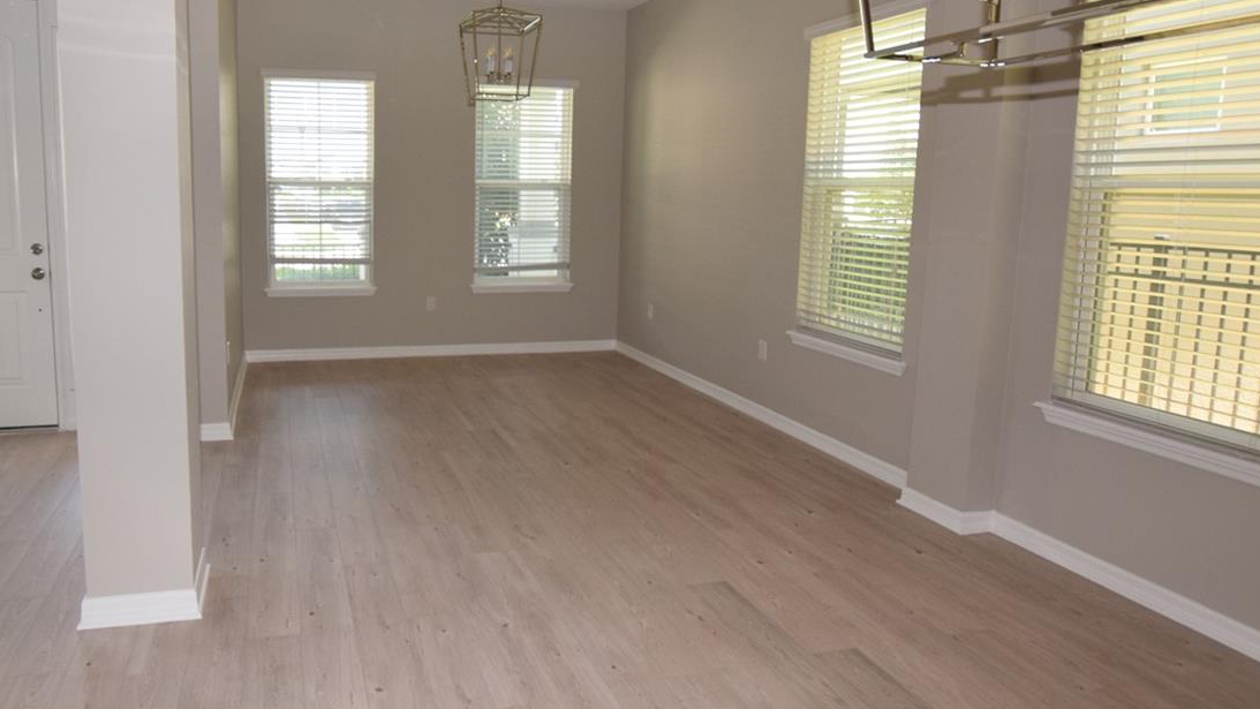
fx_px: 768
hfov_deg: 77.4
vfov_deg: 49.4
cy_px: 302
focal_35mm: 23
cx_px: 481
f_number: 5.6
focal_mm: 10
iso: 640
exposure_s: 1/125
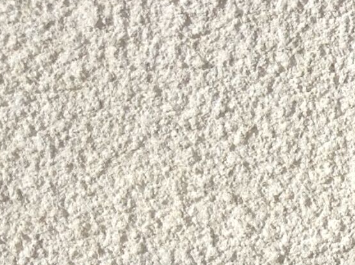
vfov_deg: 8.9
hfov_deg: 11.9
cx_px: 619
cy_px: 595
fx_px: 1578
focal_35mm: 154
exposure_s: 1/1073
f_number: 2.4
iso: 25
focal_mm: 3.3
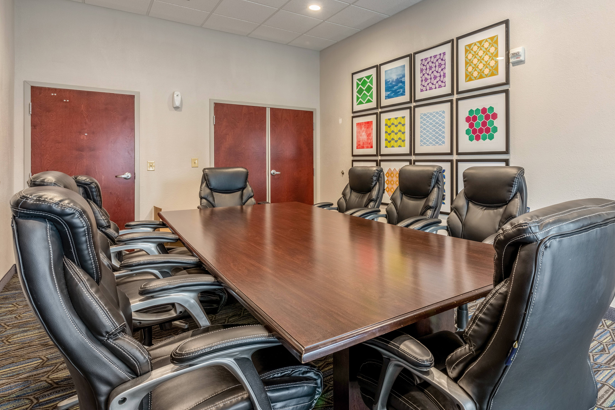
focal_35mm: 16
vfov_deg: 73.6
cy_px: 225
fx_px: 273
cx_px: 312
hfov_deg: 96.7
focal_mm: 14
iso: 320
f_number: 11
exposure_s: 1/20
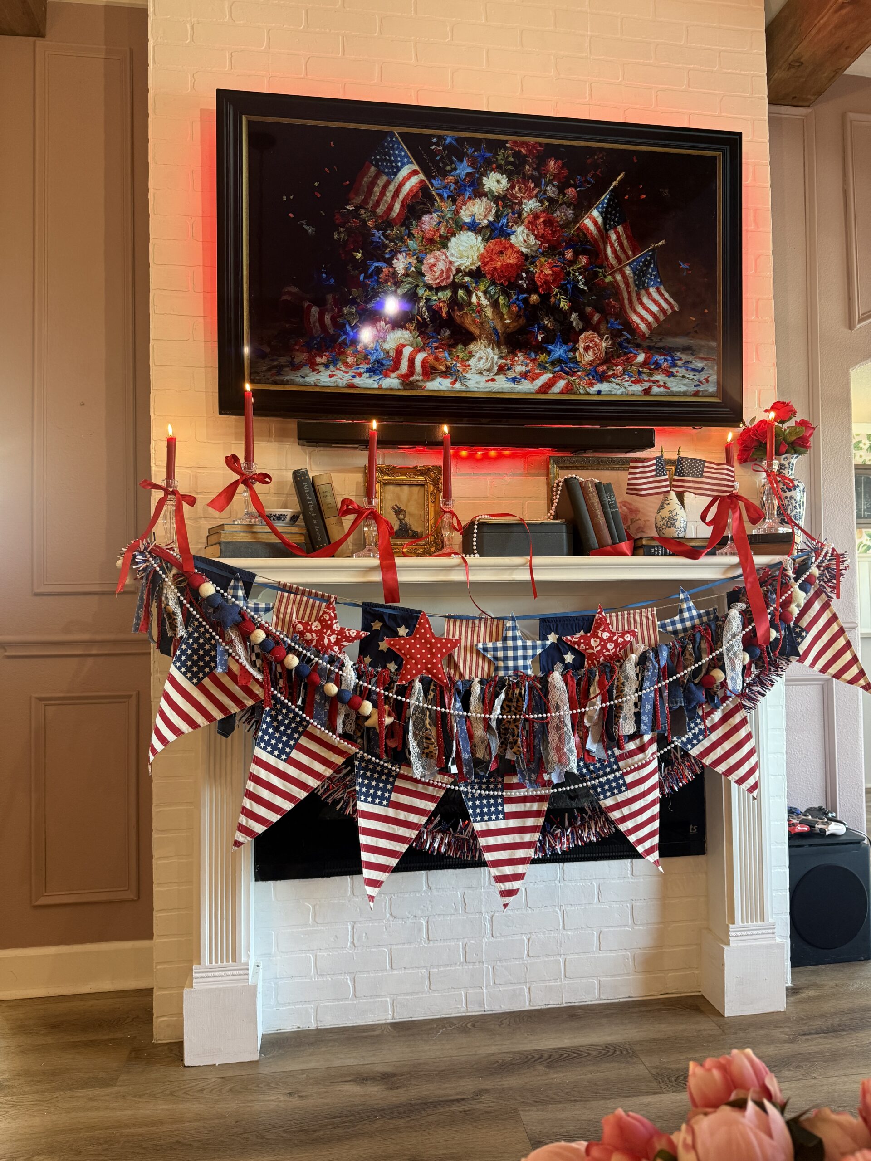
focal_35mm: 24
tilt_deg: +1.5
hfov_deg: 56.8
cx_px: 436
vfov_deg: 71.6
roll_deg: +1.2
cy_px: 580
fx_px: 805
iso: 200
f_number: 1.78
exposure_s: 1/60
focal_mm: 6.76
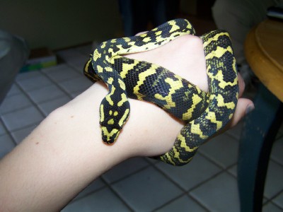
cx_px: 142
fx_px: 311
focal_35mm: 38
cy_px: 106
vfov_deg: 37.7
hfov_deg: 49.0
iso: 80
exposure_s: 1/60
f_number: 2.8
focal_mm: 6.3
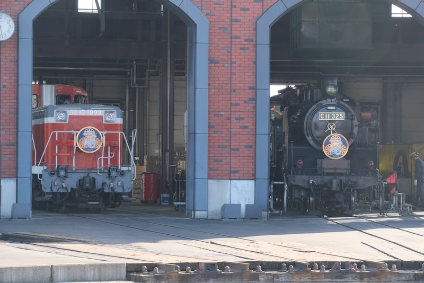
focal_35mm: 151
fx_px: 1779
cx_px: 212
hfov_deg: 13.6
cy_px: 142
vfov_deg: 9.1
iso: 1250
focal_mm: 100.6
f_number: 10
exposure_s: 1/150
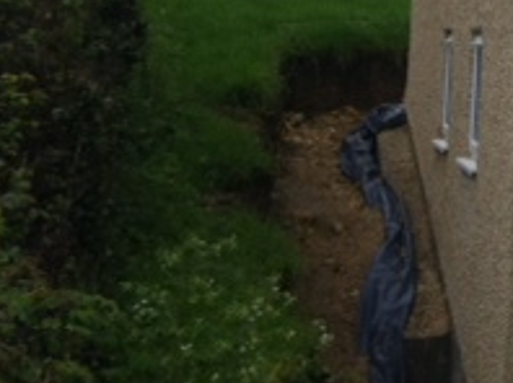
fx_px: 1673
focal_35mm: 113
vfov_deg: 12.7
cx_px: 671
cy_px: -119
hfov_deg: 16.5
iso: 80
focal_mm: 3.85
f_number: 2.8
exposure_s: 1/305
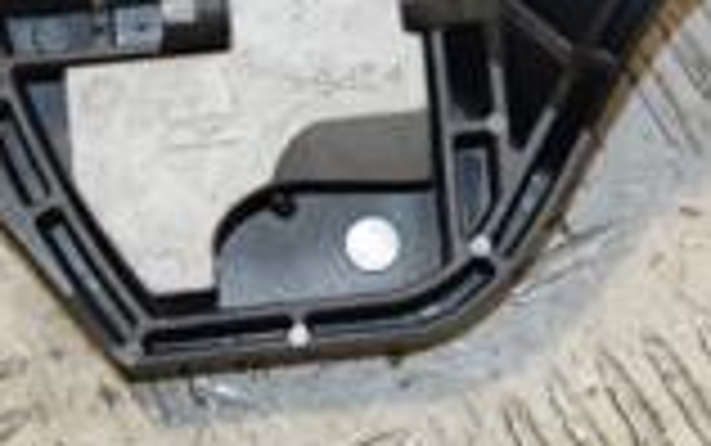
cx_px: 662
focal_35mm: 197
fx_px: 3820
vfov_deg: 6.6
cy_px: -257
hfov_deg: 10.6
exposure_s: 1/200
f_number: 7.1
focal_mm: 34
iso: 800
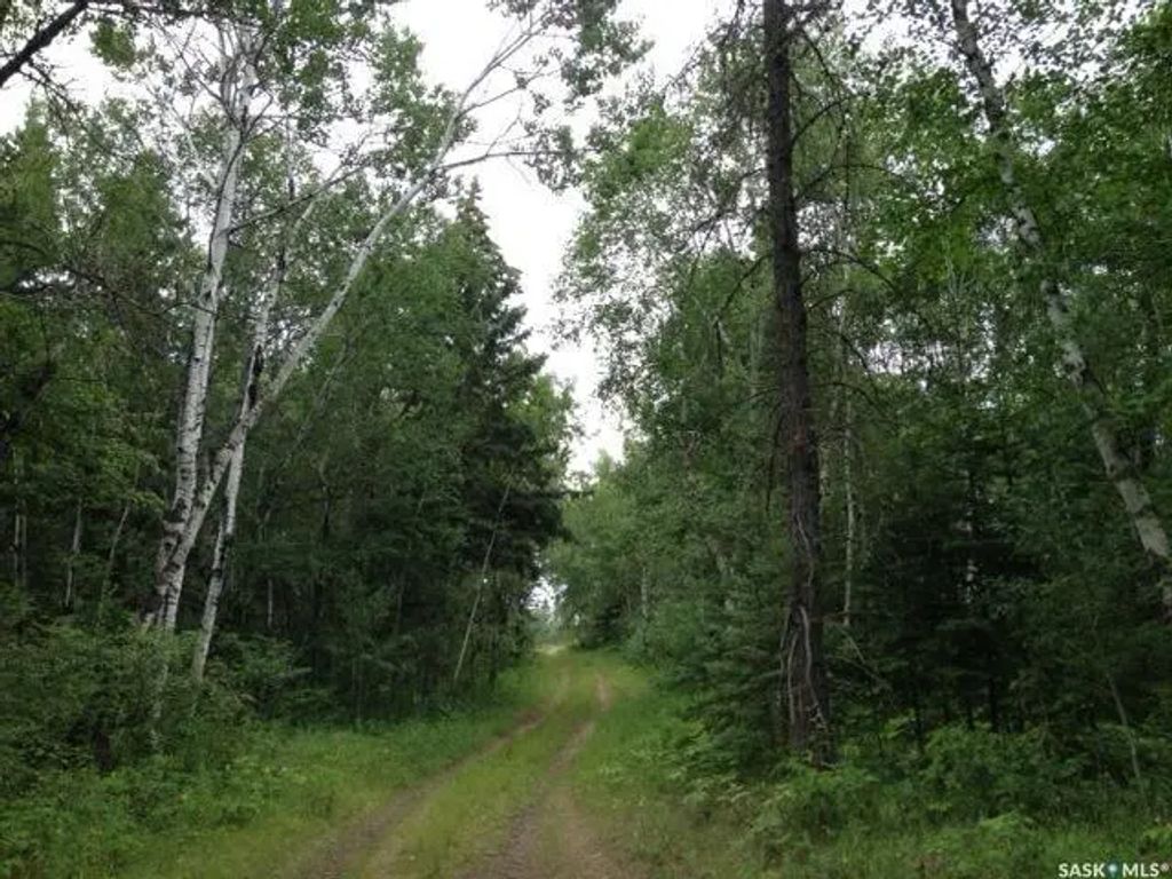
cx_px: 586
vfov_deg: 40.7
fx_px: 1185
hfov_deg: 52.6
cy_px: 440
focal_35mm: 35
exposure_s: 1/321
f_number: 2.4
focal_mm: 4.28
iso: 64
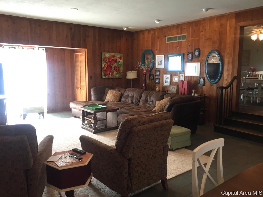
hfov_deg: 61.7
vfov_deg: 48.2
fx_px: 220
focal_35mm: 29
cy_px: 98
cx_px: 132
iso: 40
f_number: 2.2
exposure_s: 1/30
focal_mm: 4.15
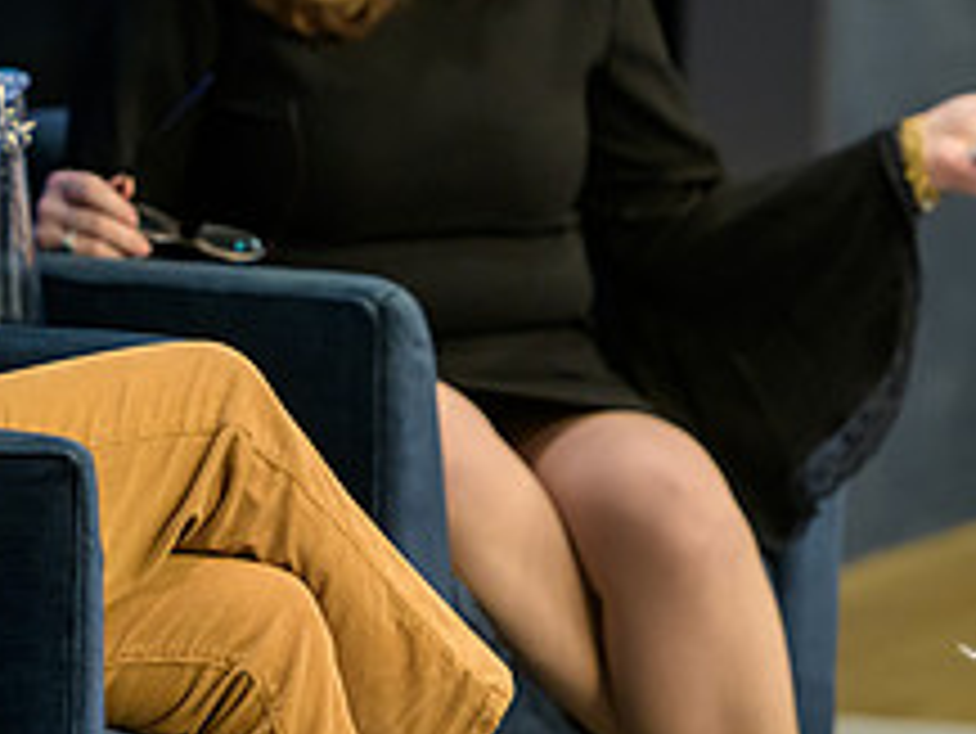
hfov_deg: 4.8
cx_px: 85
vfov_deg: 3.6
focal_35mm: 411
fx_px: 11595
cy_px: -115
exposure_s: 1/200
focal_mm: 160
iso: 1600
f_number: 3.2
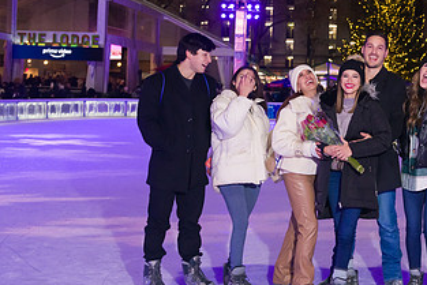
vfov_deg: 21.5
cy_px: 82
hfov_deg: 30.5
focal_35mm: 63
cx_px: 385
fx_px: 748
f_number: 4
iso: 2000
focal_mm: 34
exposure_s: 1/200
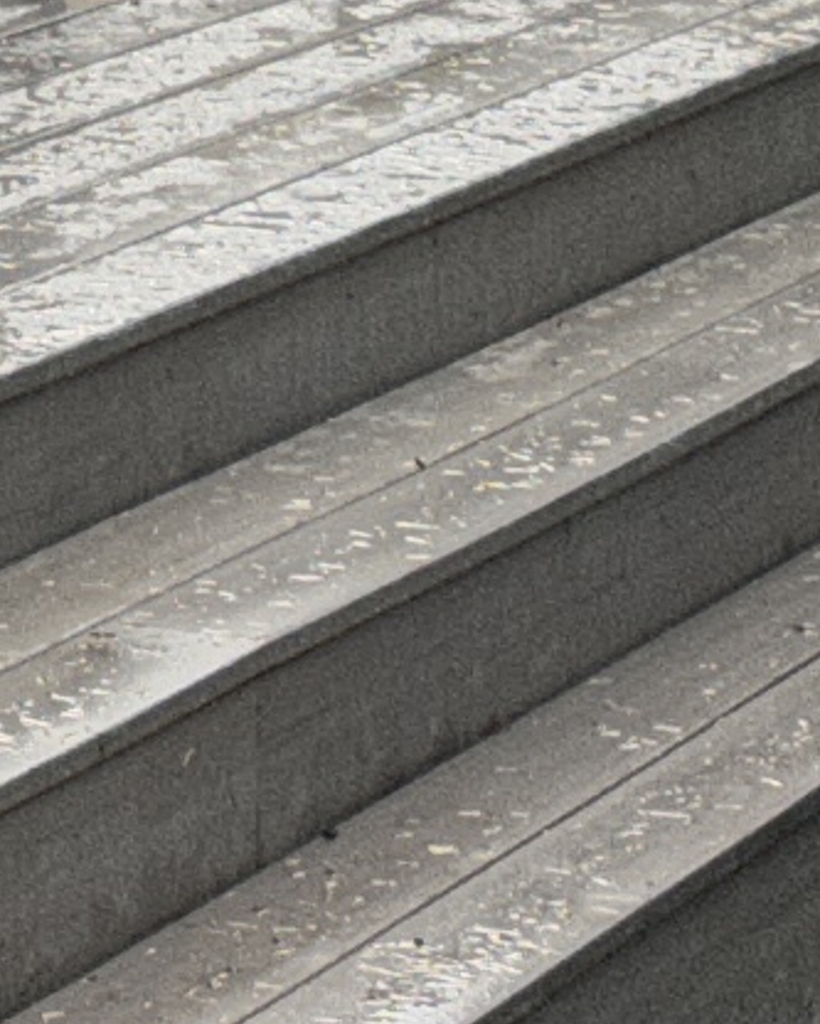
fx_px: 6884
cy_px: -623
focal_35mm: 227
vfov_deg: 8.3
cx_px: -2049
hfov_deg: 6.0
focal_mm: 6.76
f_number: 1.78
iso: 80
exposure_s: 1/518
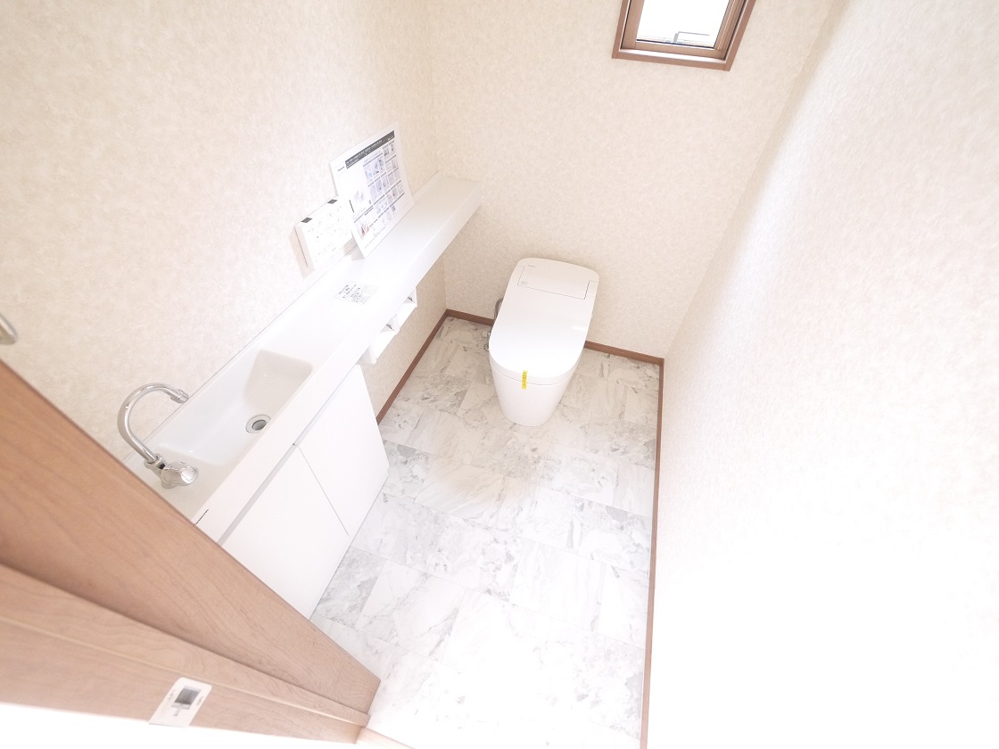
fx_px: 404
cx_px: 500
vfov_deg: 85.7
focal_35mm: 14
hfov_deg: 102.1
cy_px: 374
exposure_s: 1/15
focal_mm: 7
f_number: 4
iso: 1600
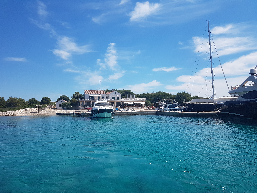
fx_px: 193
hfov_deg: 67.3
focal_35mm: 26
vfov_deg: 53.1
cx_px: 128
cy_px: 96
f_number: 1.7
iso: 40
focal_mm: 4.2
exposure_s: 1/3112
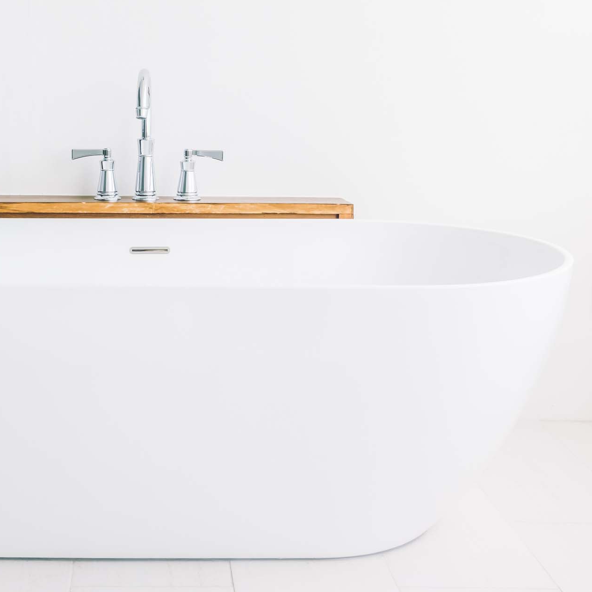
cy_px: 298
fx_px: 1122
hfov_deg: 29.1
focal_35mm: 58
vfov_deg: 29.6
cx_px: 144
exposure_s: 1/60
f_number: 8
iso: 125
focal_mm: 16.39
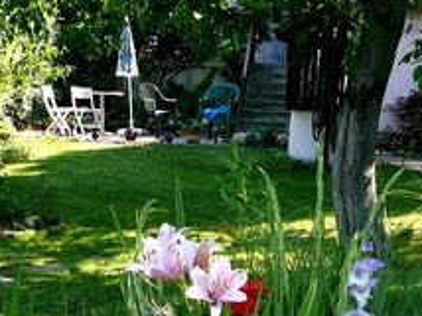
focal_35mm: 72
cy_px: 312
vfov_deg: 19.8
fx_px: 877
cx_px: 144
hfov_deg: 26.9
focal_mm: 5.2
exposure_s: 1/200
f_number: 2.8
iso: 80
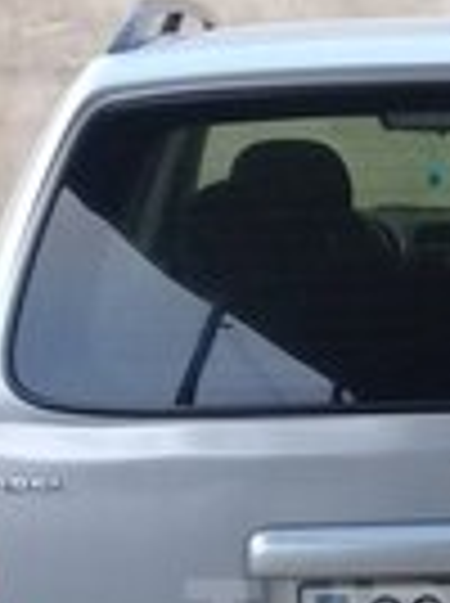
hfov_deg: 12.6
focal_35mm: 115
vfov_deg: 16.7
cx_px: 531
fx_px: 2000
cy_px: 630
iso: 64
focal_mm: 3.3
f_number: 2.2
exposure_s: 1/50
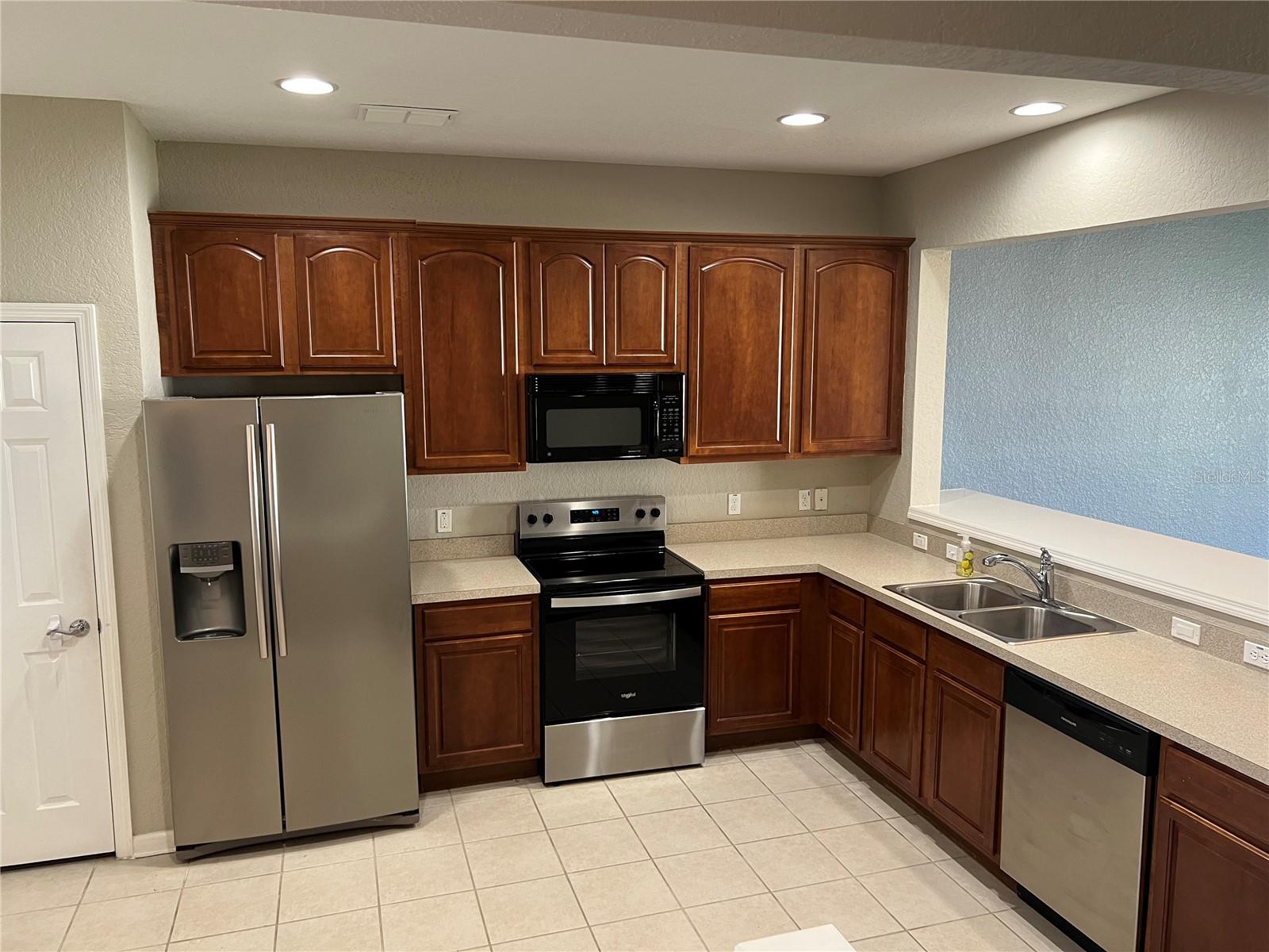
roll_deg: +0.6
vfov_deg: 53.1
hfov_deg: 67.3
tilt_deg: -8.2
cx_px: 634
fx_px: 953
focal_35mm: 26
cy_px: 476
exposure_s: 1/60
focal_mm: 5.7
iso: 200
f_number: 1.5
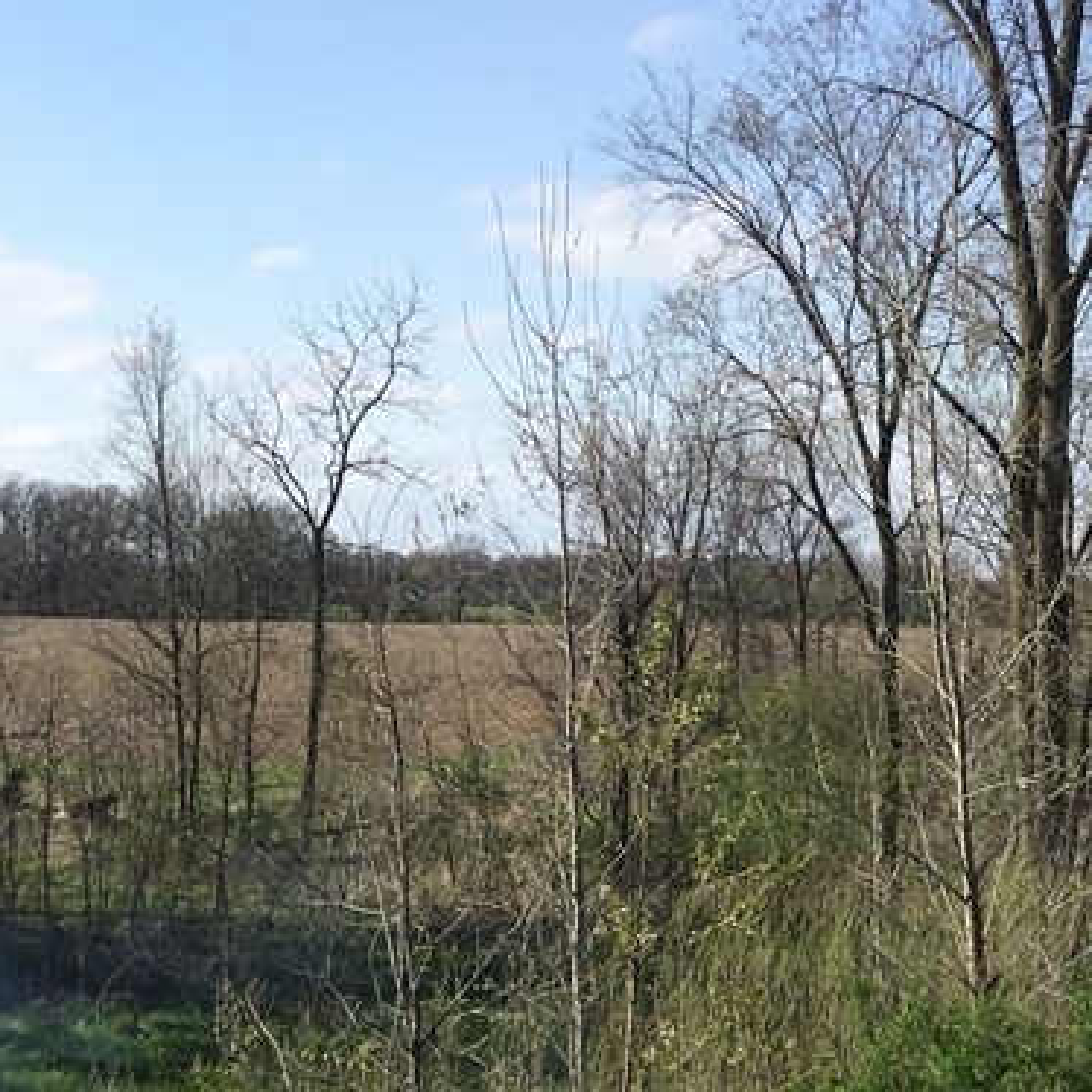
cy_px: 885
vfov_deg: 22.7
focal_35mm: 75
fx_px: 2677
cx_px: 812
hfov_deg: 22.8
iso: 25
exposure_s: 1/1404
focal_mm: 3.3
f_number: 2.4
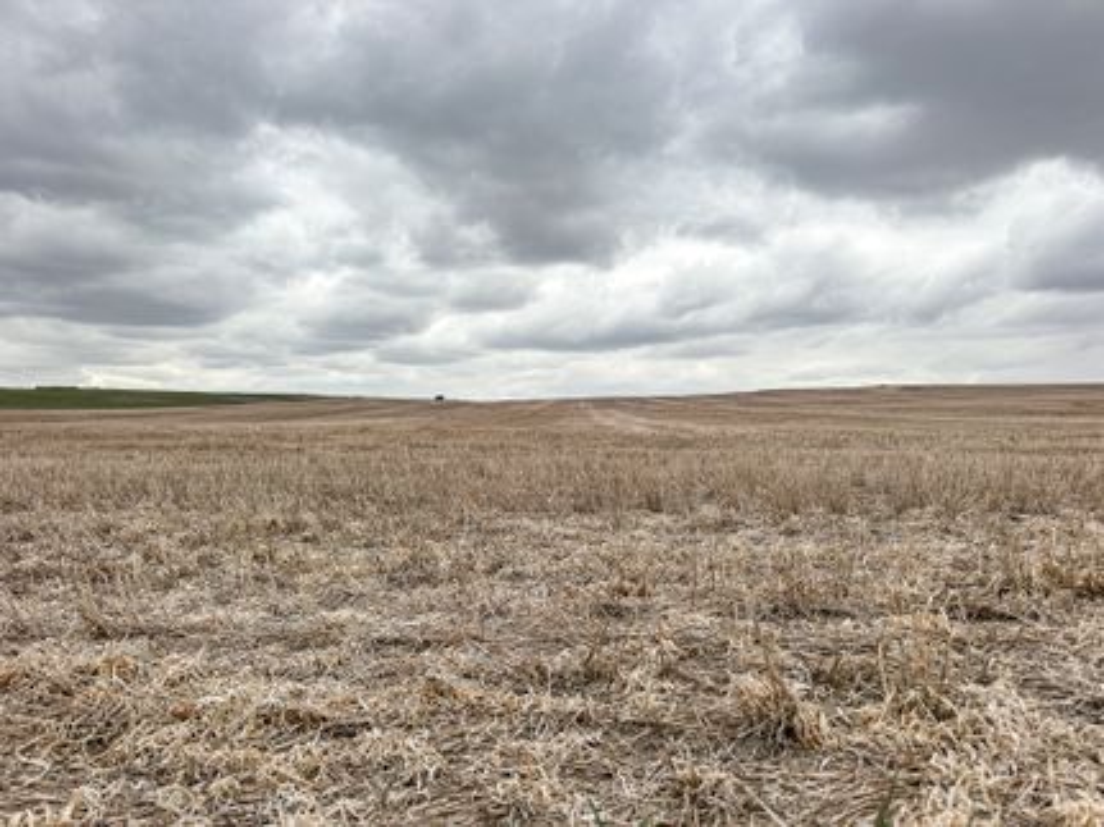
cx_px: 552
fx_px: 765
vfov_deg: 56.8
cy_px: 414
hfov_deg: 71.6
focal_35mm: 24
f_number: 1.8
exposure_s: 1/4200
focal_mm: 6.86
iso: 80
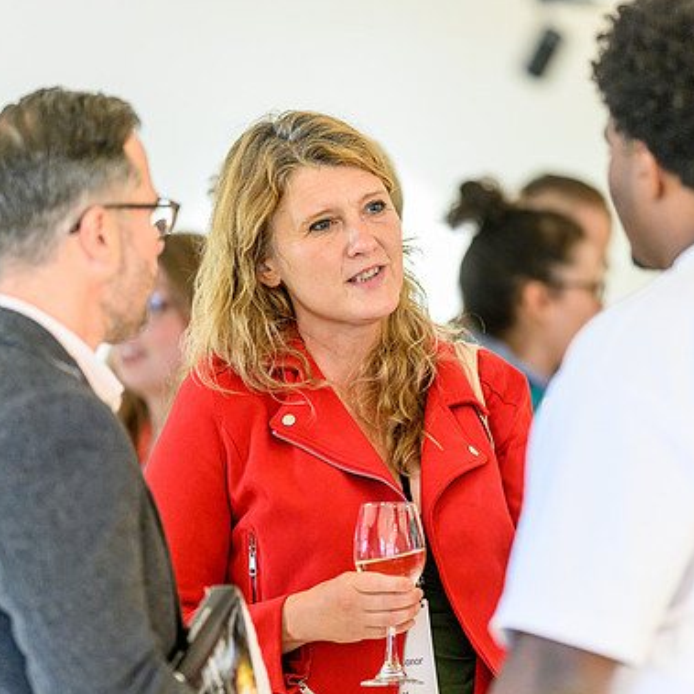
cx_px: 392
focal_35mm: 176
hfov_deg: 9.9
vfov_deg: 9.9
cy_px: 349
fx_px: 3992
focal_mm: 135
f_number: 1.8
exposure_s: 1/200
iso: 2200
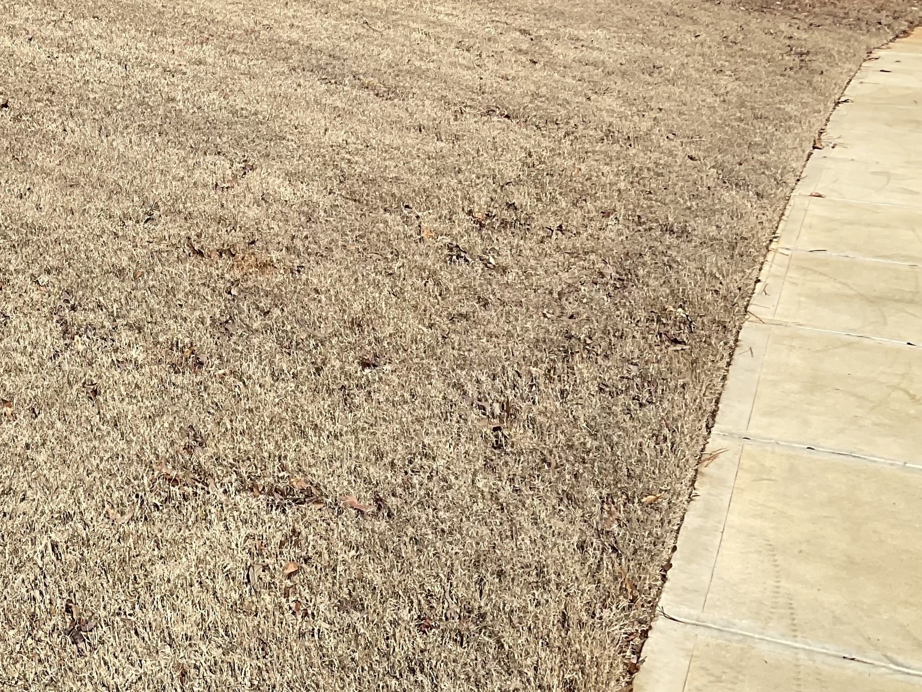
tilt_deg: -9.3
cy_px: 151
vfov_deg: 24.9
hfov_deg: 31.8
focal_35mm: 58
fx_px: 1545
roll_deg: -0.4
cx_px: 111
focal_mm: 3
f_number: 1.8
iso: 16
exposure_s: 1/2667
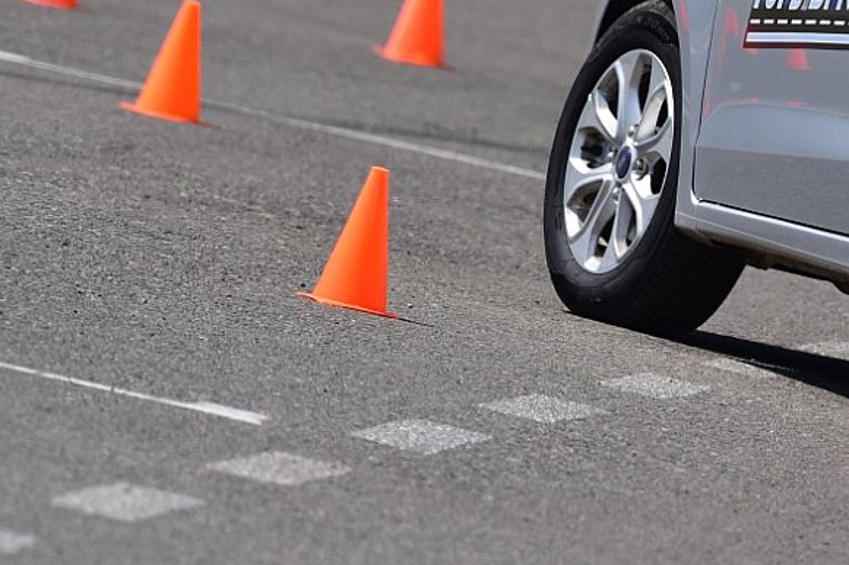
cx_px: 1135
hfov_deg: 1.8
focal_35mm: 1129
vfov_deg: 1.2
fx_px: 26616
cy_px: 139
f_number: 7.1
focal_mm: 410
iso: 400
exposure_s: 1/1600
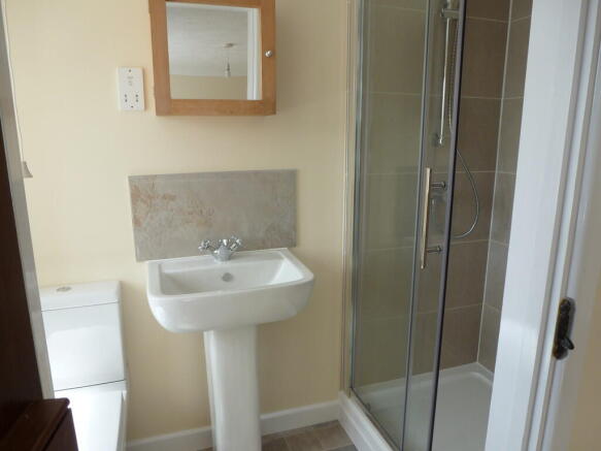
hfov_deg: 71.6
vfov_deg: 56.8
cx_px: 300
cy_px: 226
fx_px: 417
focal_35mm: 24
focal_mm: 4.3
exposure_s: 1/100
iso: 100
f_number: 3.3
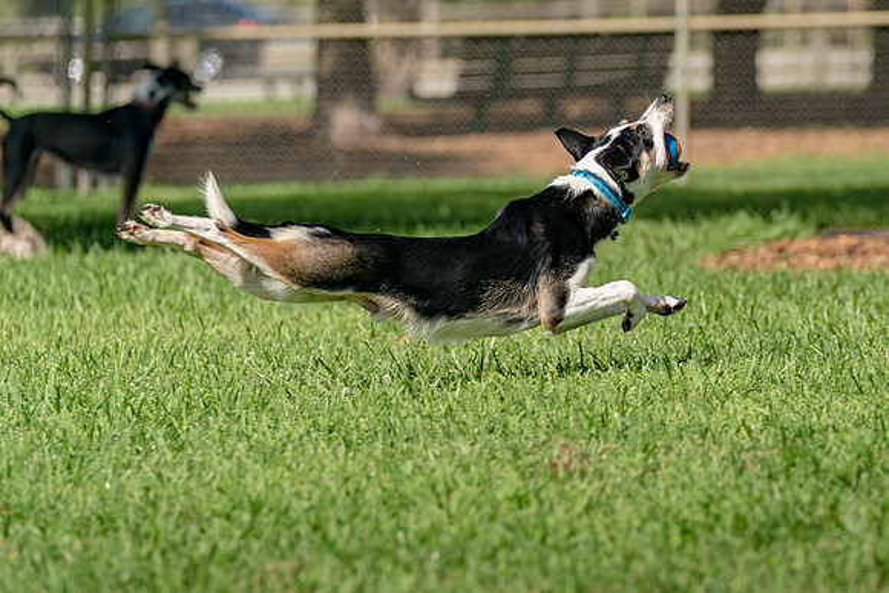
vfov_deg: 4.8
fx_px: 7031
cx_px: 717
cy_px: 230
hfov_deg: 7.2
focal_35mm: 285
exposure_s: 1/3200
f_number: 3.2
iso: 250
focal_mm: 142
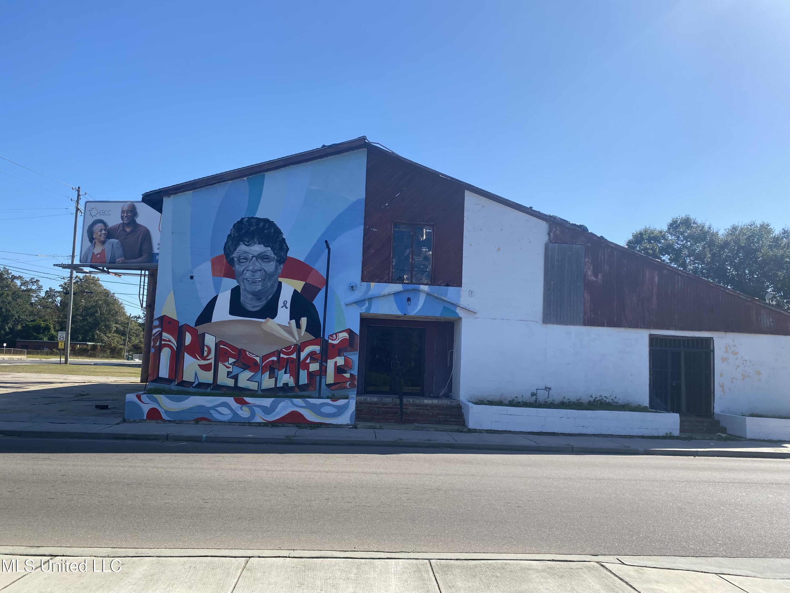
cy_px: 296
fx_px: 593
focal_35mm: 26
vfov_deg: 53.1
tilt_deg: +7.2
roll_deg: -1.2
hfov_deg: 67.3
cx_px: 395
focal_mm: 4.25
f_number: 1.8
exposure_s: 1/2463
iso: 32
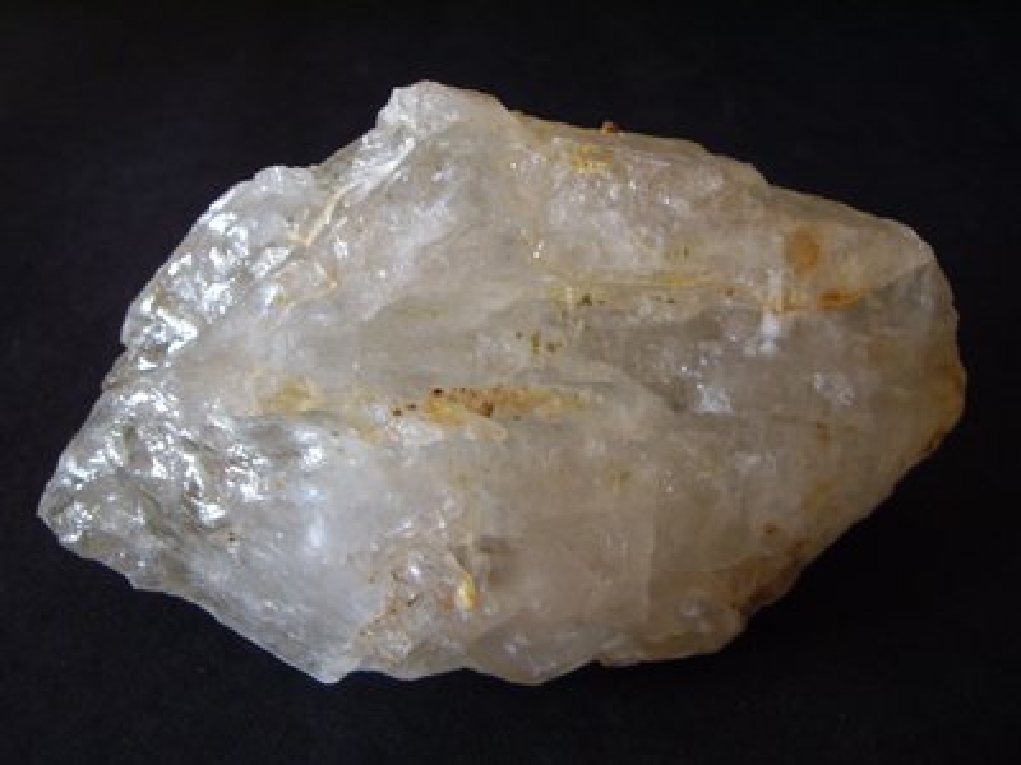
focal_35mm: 38
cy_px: 382
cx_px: 510
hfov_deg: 49.0
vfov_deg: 37.7
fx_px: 1121
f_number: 2.7
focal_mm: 6.2
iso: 200
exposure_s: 1/30
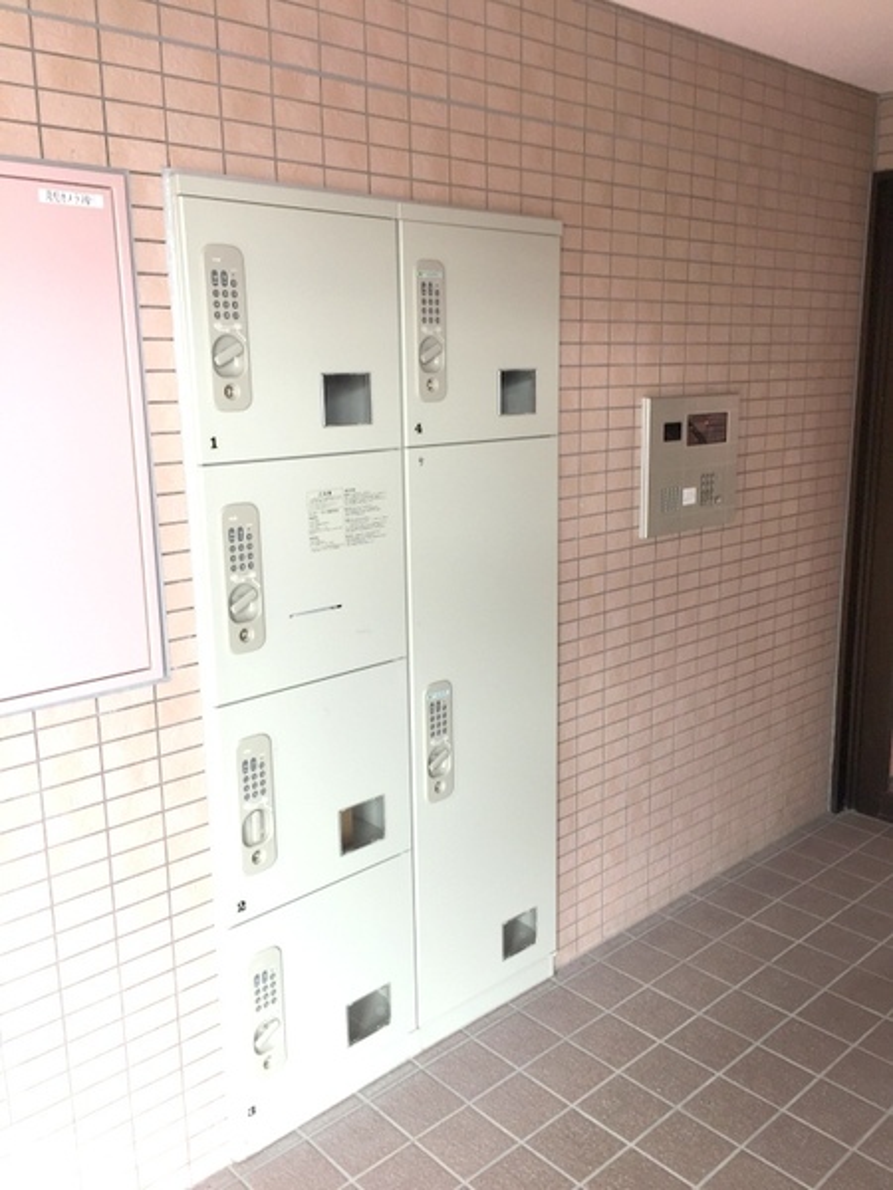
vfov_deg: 61.7
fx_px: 997
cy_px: 595
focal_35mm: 29
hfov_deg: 48.2
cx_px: 446
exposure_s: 1/30
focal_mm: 4.15
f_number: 2.2
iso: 50
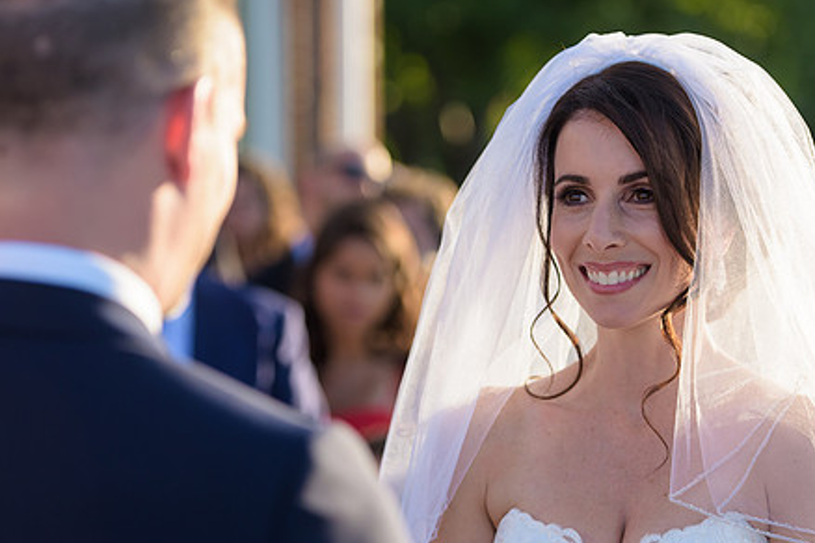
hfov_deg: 14.8
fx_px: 3147
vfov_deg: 9.9
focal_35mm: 139
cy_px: 293
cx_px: 376
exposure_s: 1/1600
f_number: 3.2
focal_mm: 105
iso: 200
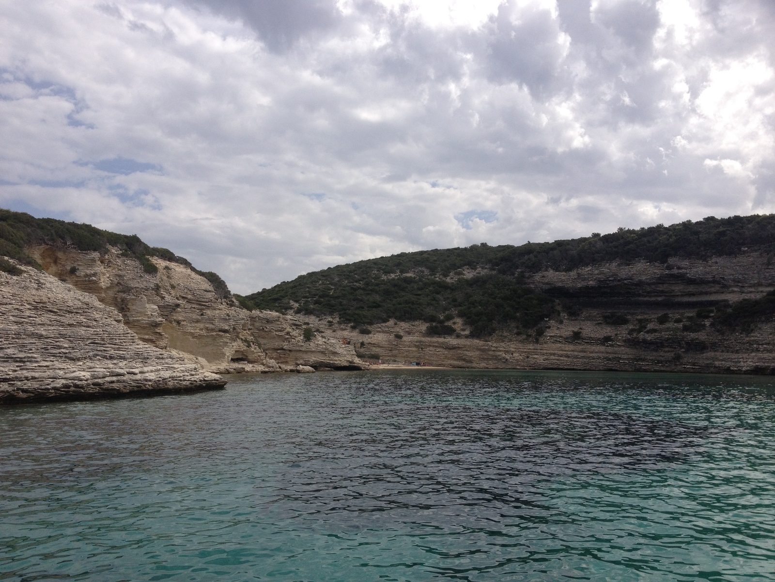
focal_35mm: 35
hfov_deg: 52.6
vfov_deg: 40.7
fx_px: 784
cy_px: 291
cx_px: 388
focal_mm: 4.28
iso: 64
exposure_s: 1/2045
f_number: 2.4
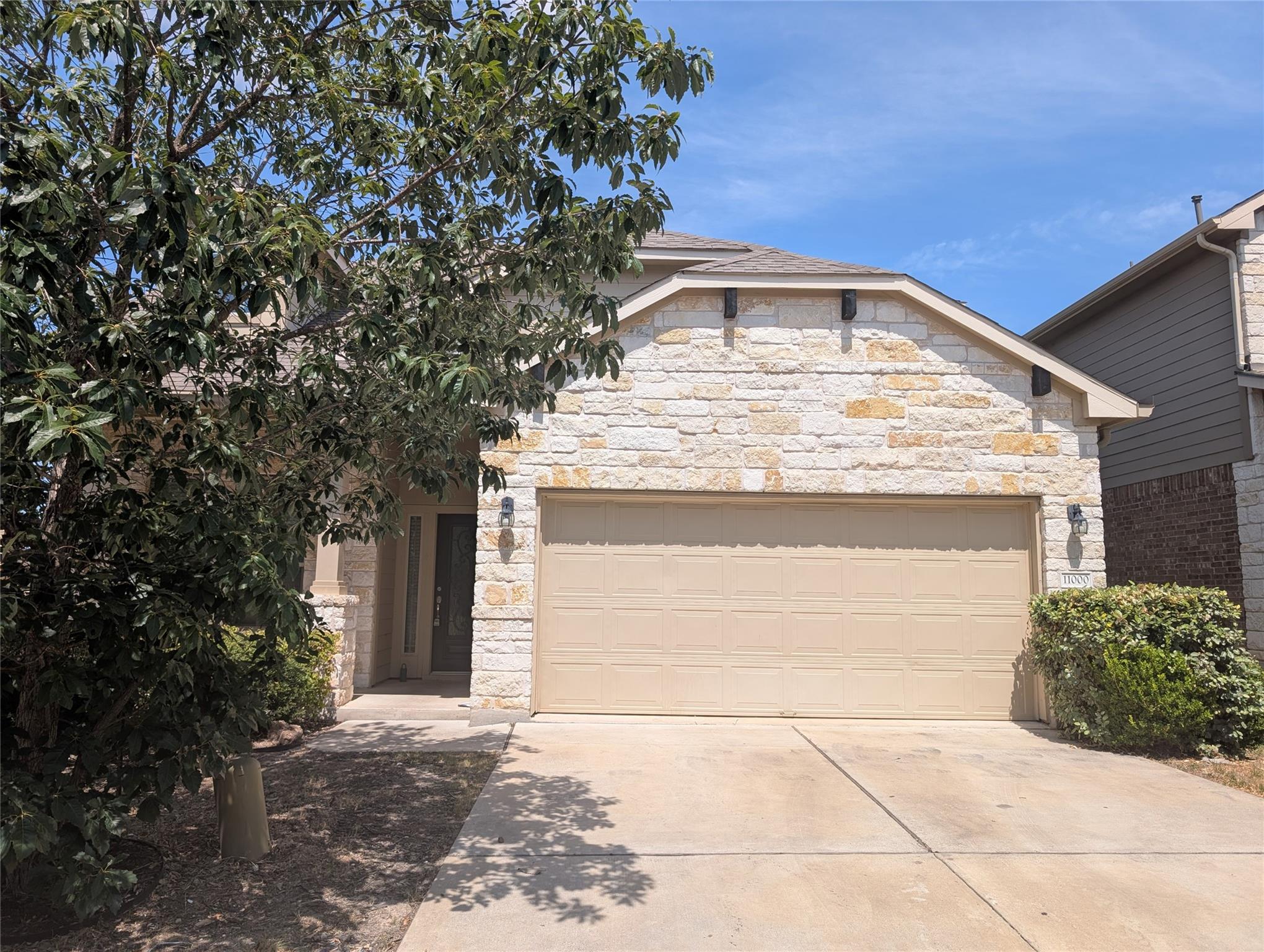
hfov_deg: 71.5
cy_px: 476
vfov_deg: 56.9
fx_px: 878
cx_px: 632
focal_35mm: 24
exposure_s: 1/1250
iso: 28
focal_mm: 6.9
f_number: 1.68
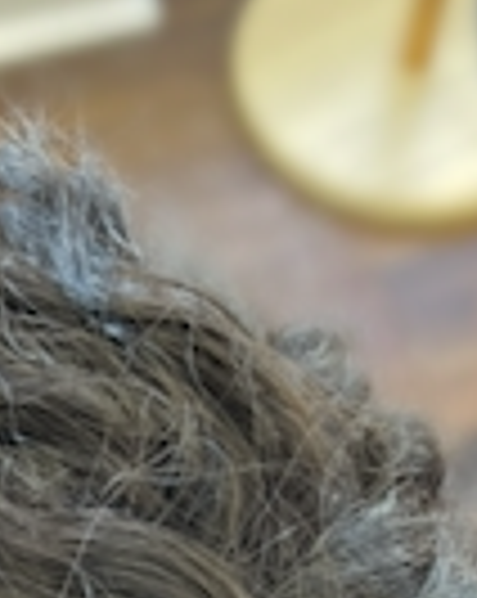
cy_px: 1034
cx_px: -27
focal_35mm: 102
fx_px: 1804
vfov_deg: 16.2
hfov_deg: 14.8
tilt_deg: -71.0
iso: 125
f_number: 1.6
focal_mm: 5.1
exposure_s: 1/65
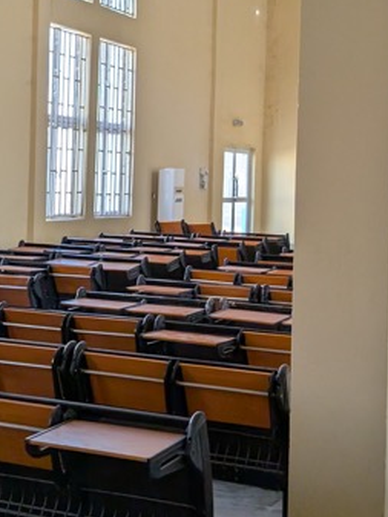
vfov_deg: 33.3
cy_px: 153
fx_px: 851
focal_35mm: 57
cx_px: 252
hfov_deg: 25.6
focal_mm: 4.53
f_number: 1.7
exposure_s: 1/529
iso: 684
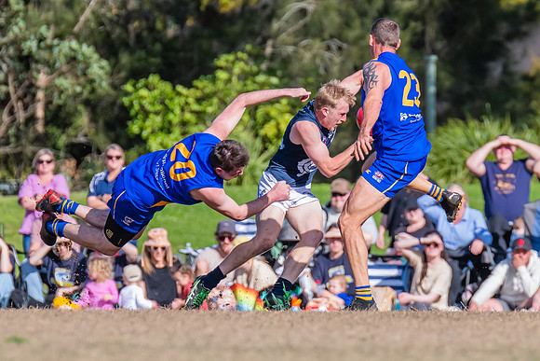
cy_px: 183
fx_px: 13176
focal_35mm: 878
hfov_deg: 2.3
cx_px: 304
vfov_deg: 1.6
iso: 800
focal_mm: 420
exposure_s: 1/2000
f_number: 8
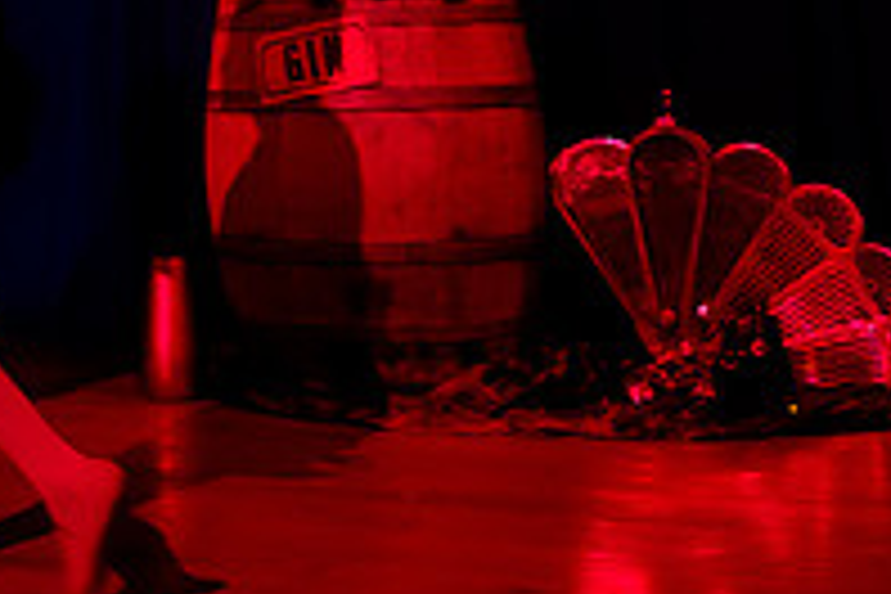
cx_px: -502
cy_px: -166
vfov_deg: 13.5
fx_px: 2425
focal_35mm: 98
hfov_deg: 18.2
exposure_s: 1/100
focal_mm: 24
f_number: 2.8
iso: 5000
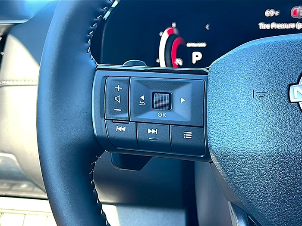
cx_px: 151
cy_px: 113
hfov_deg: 39.7
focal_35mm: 48
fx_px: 419
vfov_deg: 30.3
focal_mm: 6.86
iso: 64
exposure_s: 1/113
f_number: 1.78
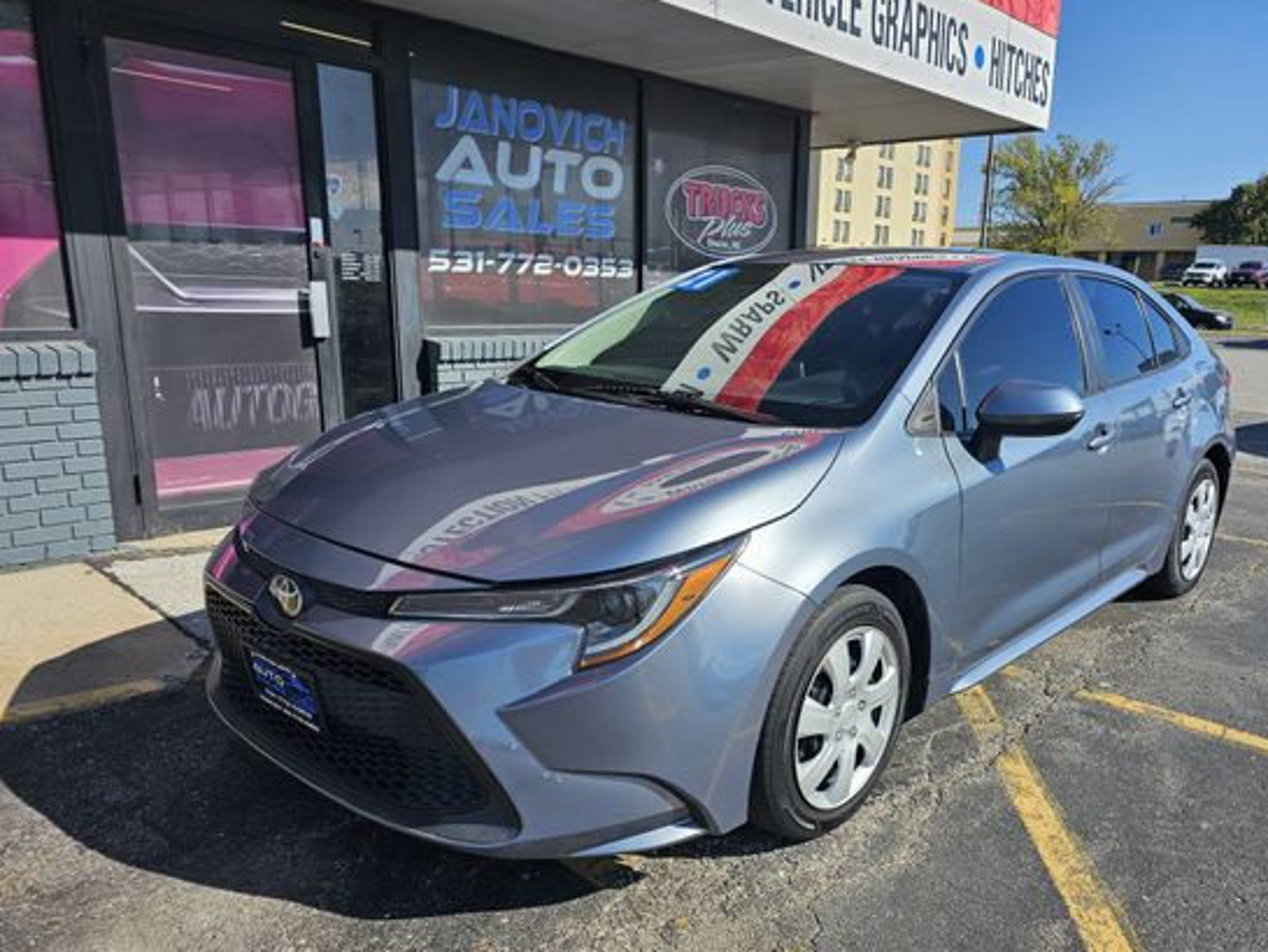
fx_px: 989
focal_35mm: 27
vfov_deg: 51.2
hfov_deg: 65.0
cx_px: 726
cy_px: 545
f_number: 1.7
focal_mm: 6.3
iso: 10
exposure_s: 1/897
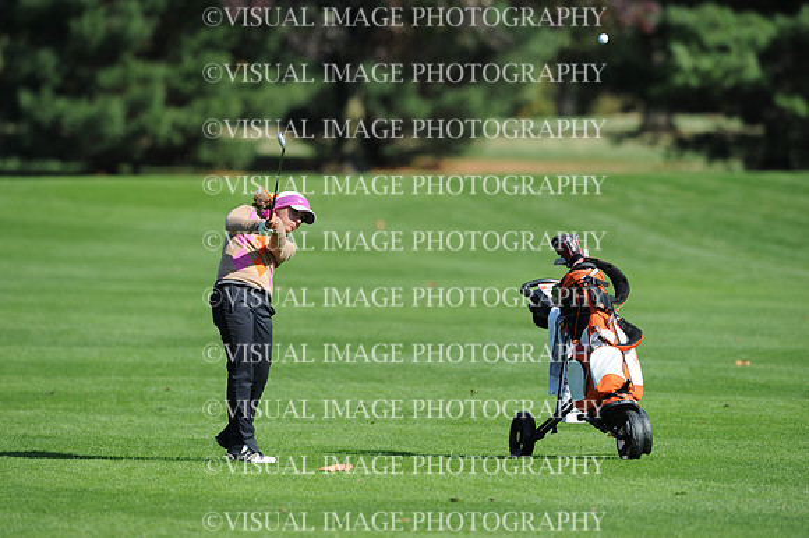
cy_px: 269
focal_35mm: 400
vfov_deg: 3.4
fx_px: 8983
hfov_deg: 5.2
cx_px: 404
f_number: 5
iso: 500
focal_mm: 400
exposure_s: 1/2500
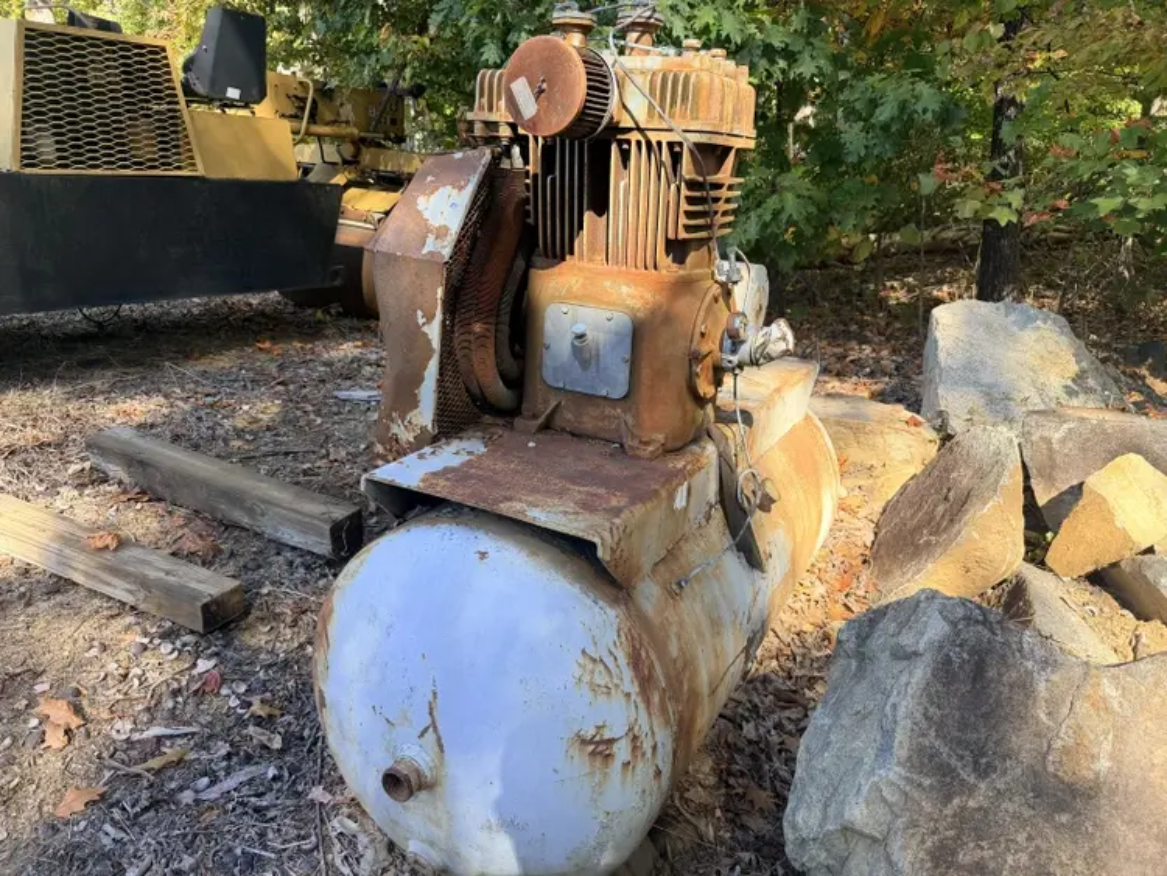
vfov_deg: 56.8
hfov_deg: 71.6
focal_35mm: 24
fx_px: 809
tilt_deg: -12.0
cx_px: 584
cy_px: 438
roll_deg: +2.2
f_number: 1.78
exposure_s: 1/643
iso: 100
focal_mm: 6.76
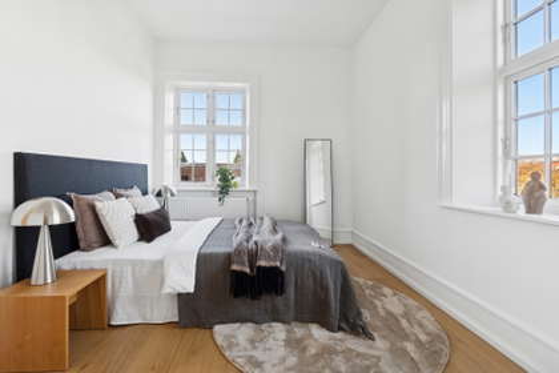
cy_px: 186
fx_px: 268
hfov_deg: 92.4
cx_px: 280
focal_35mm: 17
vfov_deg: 69.7
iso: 200
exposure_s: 1/20
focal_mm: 11.5
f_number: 8
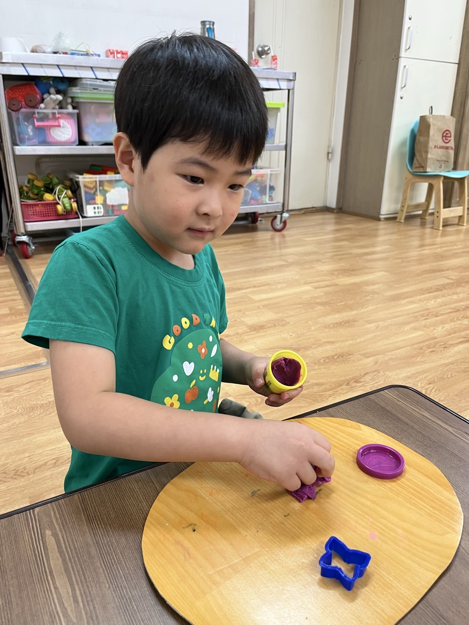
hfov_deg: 53.1
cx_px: 234
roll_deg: -1.0
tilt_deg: -21.9
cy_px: 312
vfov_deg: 67.3
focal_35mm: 26
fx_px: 470
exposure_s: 1/60
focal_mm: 5.1
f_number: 1.6
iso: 80
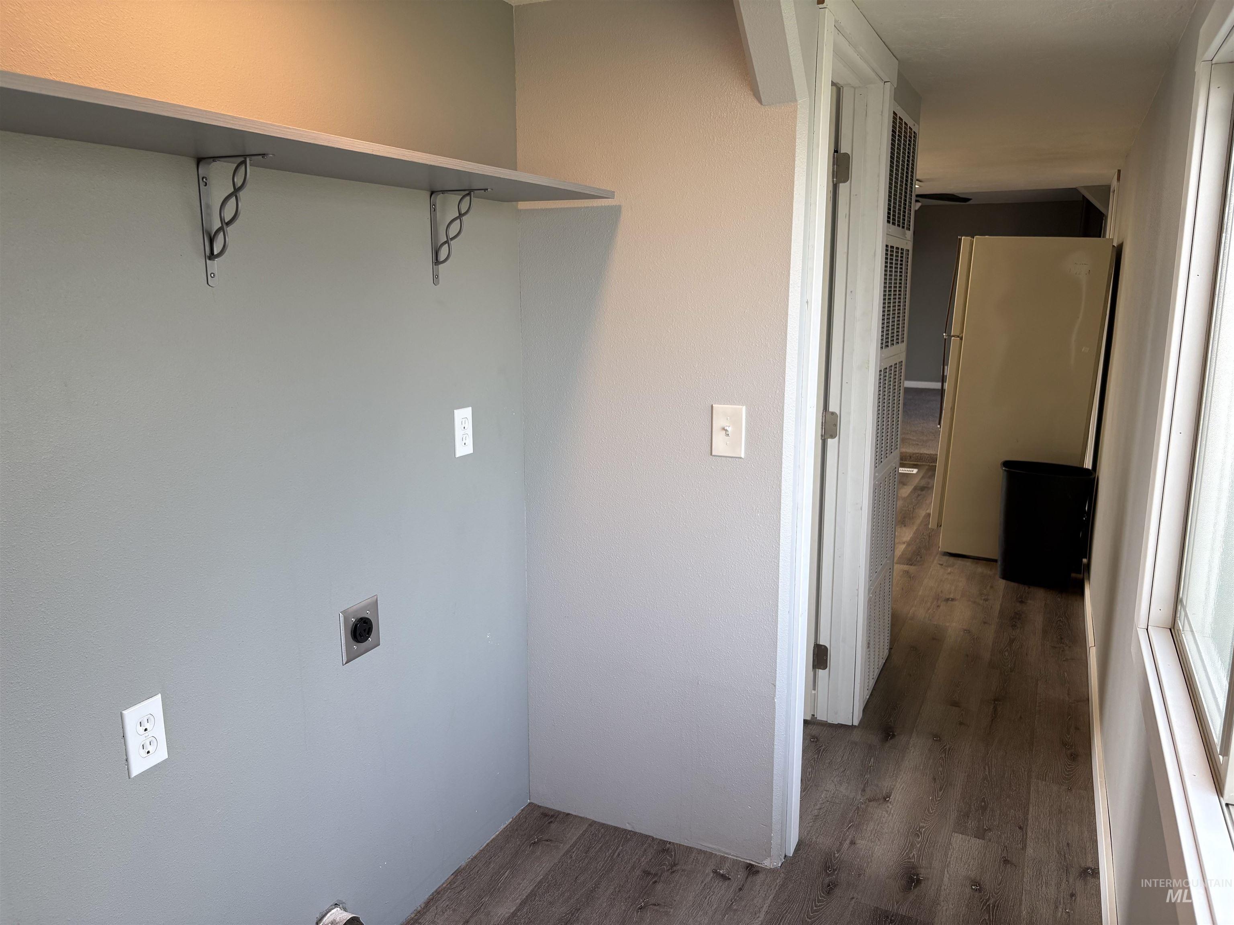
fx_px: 927
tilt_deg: -11.5
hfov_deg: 67.3
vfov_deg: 53.1
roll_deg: +0.9
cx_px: 617
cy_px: 462
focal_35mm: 26
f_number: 1.6
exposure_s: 1/120
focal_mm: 5.96
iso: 80
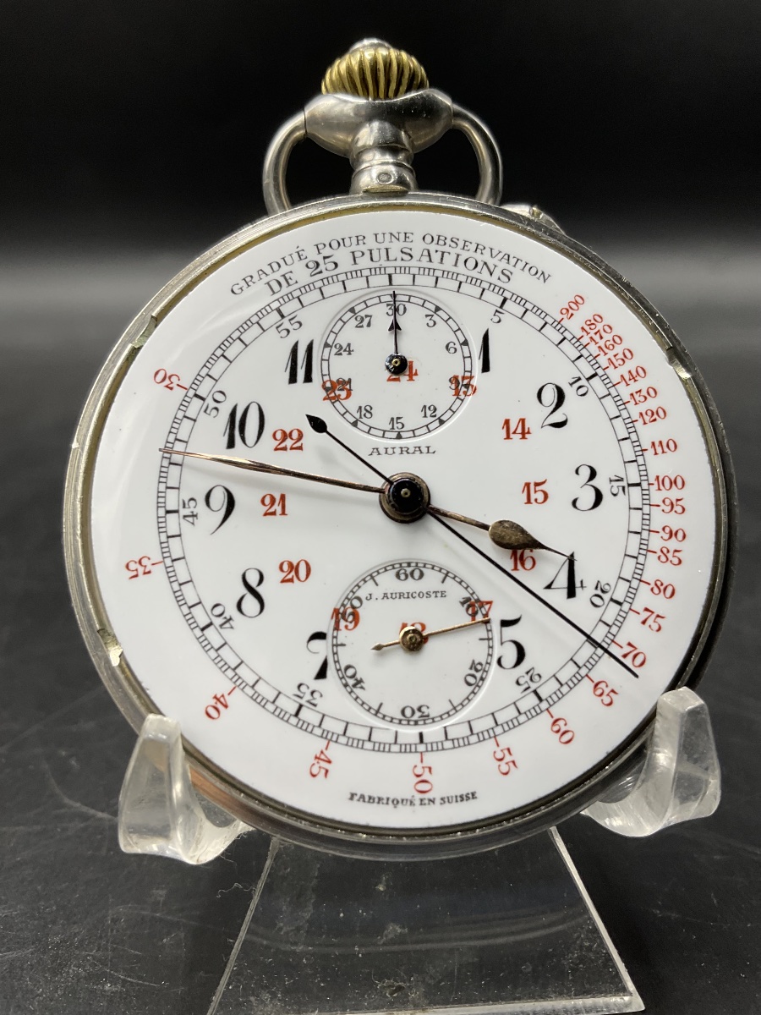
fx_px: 850
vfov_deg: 61.7
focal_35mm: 29
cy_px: 508
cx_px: 380
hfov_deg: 48.2
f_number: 1.8
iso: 20
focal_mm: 3
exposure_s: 1/122
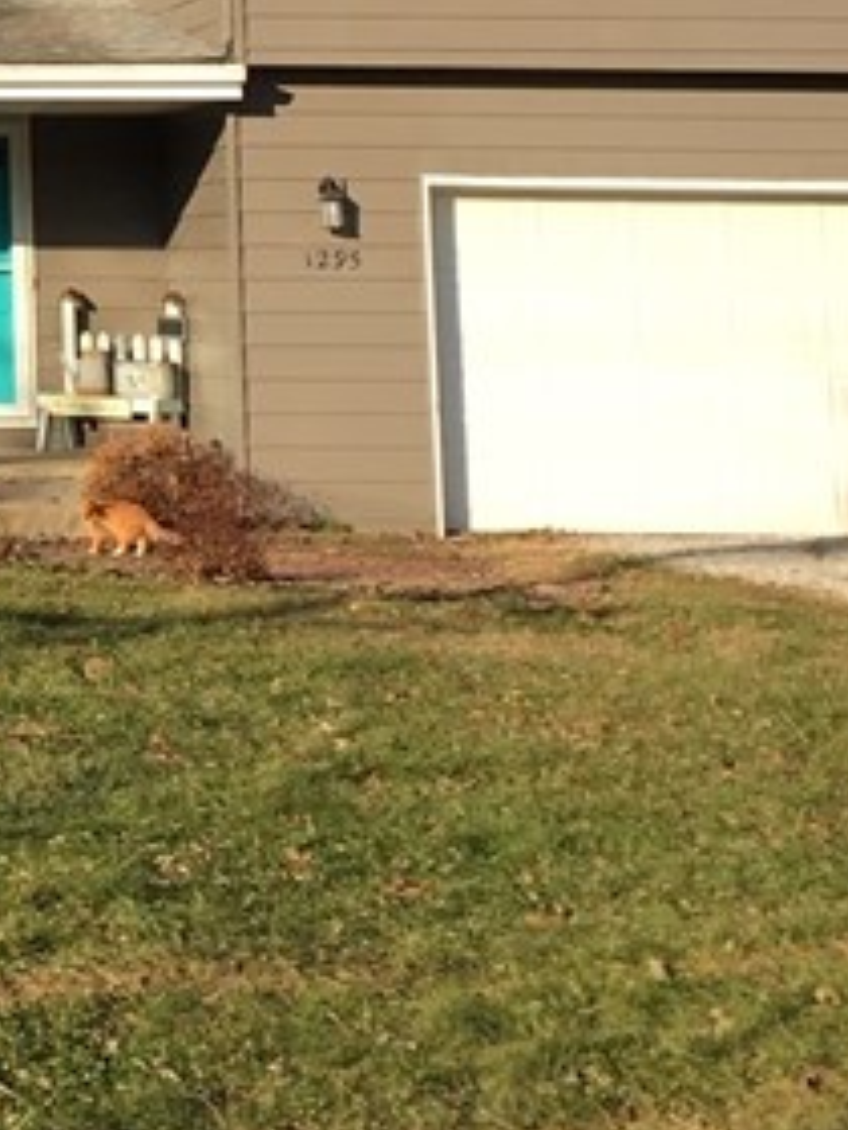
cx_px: -380
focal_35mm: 106
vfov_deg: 17.9
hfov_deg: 13.3
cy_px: -89
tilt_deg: +4.3
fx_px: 3462
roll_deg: +0.8
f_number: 2.2
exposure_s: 1/916
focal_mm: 4.15
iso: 25
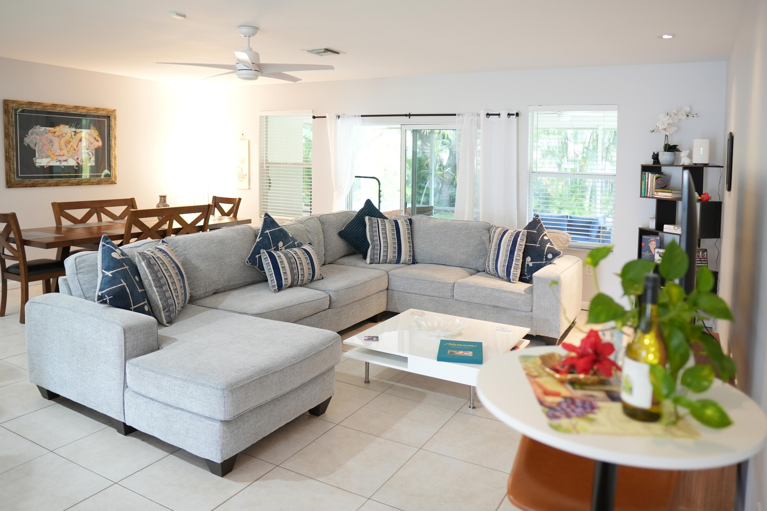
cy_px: 256
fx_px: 511
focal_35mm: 24
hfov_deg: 73.7
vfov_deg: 53.1
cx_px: 384
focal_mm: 16
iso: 500
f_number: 1.4
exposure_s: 1/50
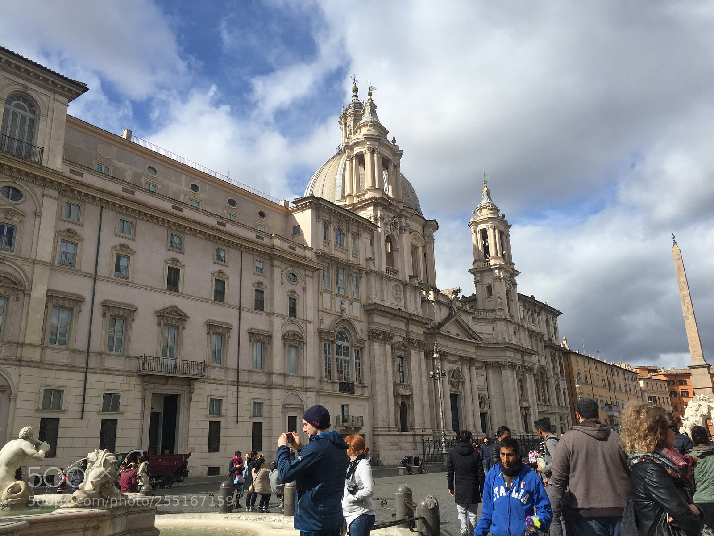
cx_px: 357
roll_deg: +1.4
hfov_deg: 61.7
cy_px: 268
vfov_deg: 48.2
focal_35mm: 29
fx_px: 598
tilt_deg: +16.8
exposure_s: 1/2639
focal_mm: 4.15
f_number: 2.2
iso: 32
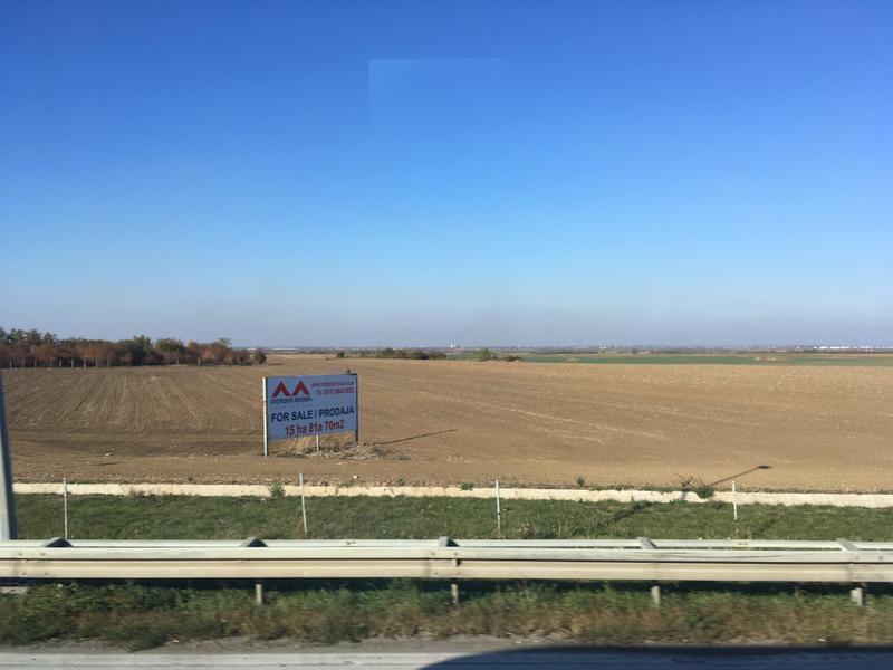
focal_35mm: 29
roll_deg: -0.4
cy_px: 335
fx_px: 748
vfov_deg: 48.2
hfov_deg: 61.7
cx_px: 446
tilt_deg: -2.9
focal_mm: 4.15
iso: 25
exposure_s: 1/746
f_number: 2.2
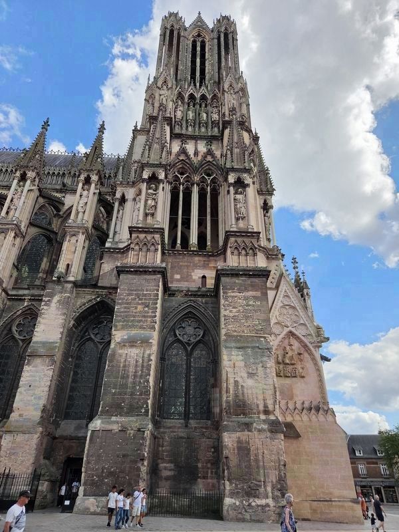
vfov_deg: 73.9
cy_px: 266
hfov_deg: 58.9
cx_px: 200
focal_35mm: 23
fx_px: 353
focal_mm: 5.4
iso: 80
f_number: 1.8
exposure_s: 1/4770
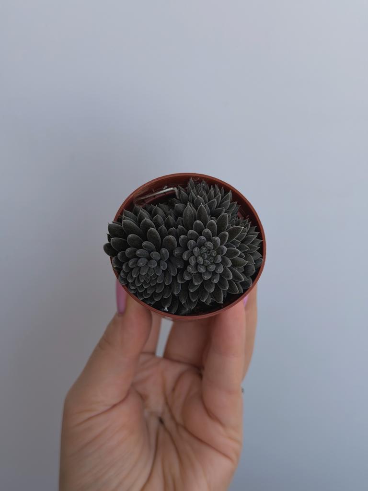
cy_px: 246
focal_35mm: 48
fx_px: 680
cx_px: 184
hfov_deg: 30.3
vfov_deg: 39.7
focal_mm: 6.76
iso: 64
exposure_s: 1/527
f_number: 1.78
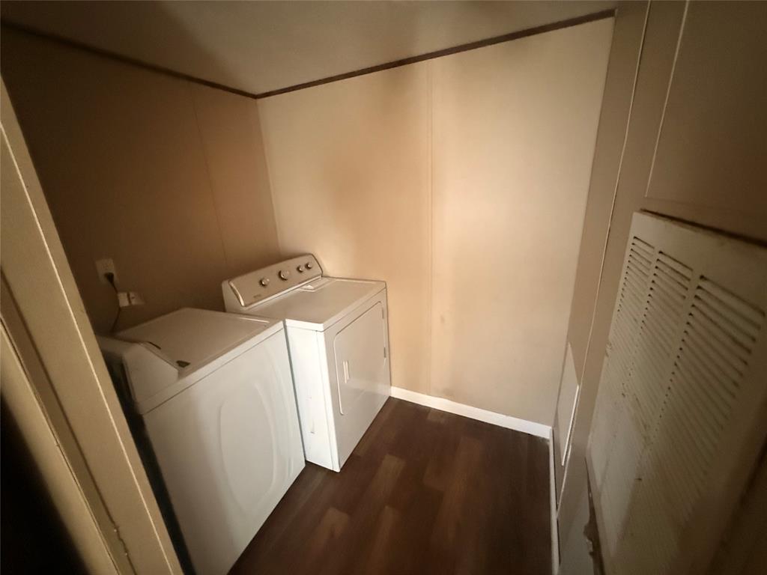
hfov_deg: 102.1
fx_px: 310
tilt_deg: -17.8
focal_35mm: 14
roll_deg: +3.1
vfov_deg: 85.7
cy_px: 288
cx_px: 384
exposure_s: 1/40
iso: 1600
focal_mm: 2.22
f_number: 2.2
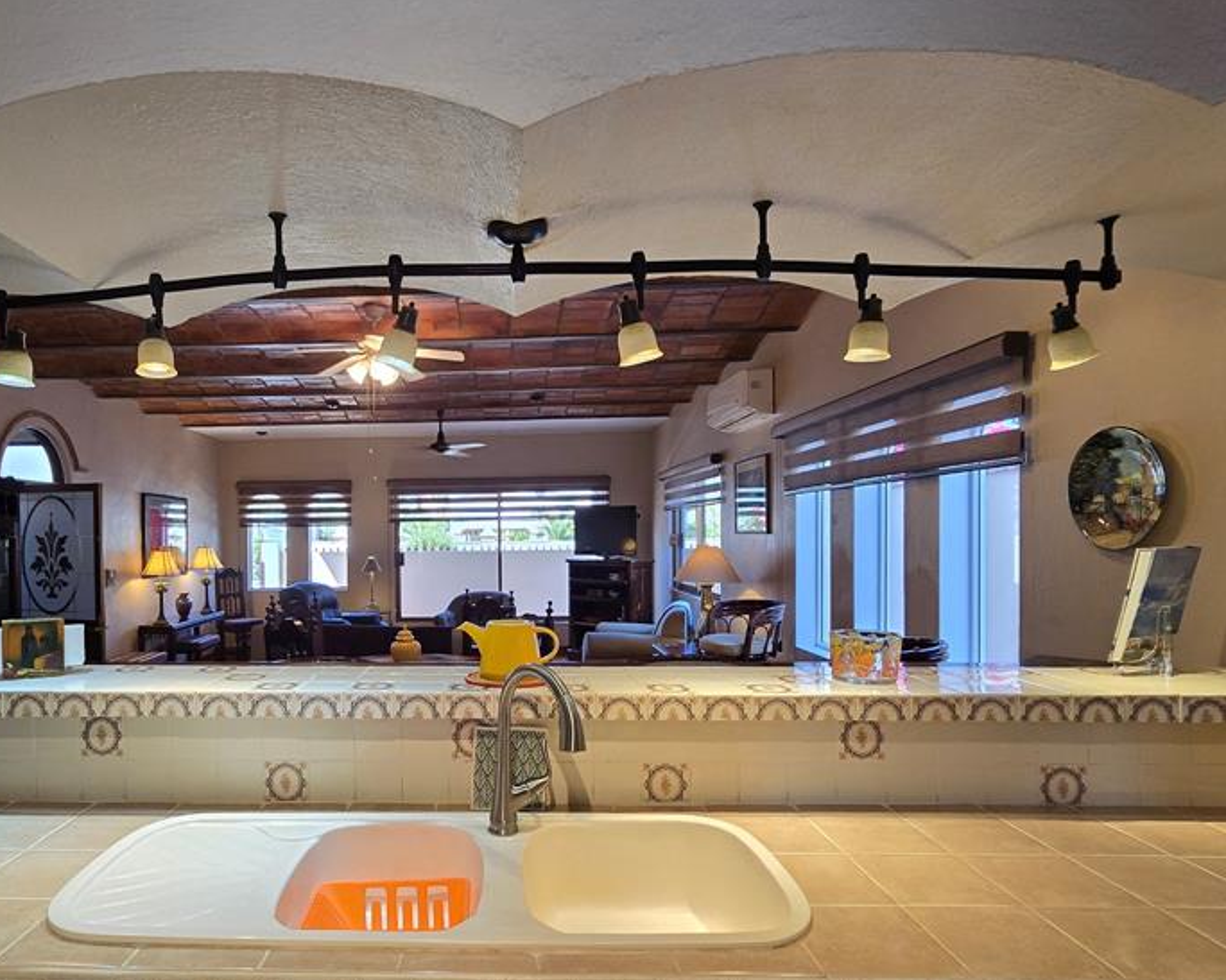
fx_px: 689
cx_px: 466
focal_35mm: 19
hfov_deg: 81.9
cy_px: 534
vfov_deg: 70.7
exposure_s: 1/60
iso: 100
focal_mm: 2.2
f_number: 2.2
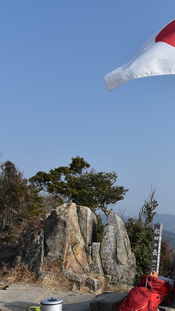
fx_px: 305
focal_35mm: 37
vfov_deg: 53.5
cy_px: 192
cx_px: 156
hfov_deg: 30.6
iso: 200
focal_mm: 20
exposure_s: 1/640
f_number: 9
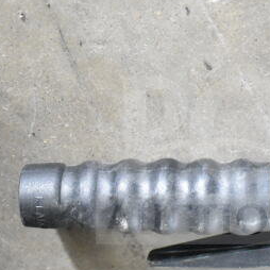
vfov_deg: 16.7
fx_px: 918
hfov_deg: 16.6
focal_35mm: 104
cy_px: 160
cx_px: 215
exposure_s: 1/50
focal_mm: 34
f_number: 4.5
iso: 9000
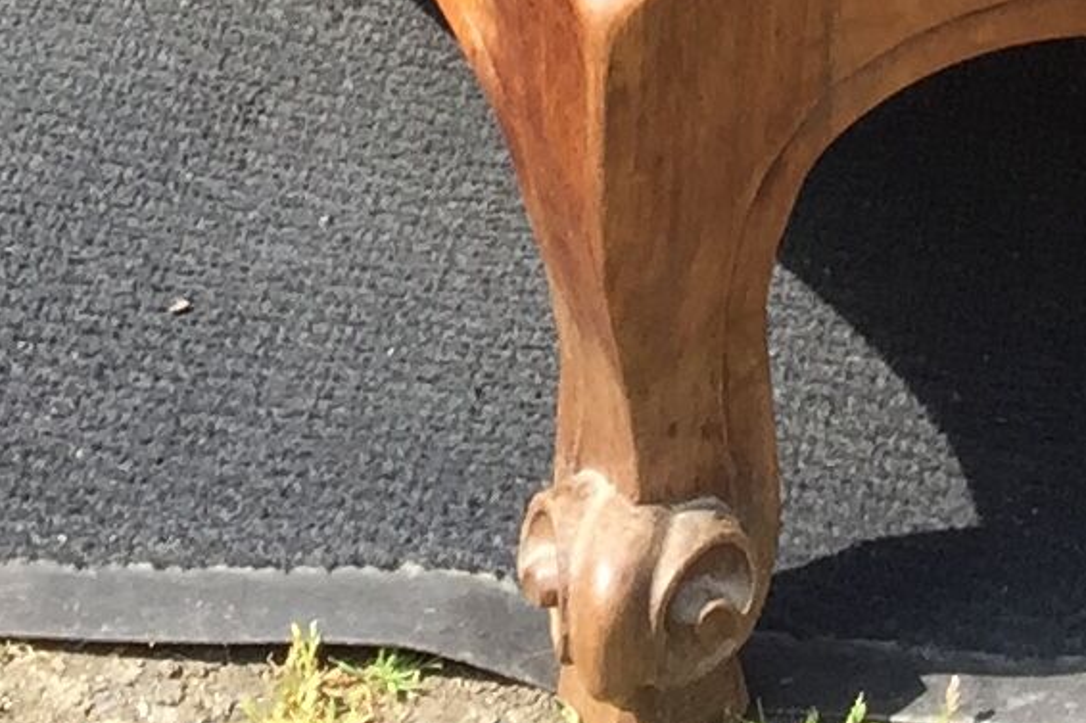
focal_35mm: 174
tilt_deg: -16.8
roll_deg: -2.2
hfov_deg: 11.8
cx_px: 823
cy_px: -1565
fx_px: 5247
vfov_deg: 7.0
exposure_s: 1/581
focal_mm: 4.15
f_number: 2.2
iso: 32
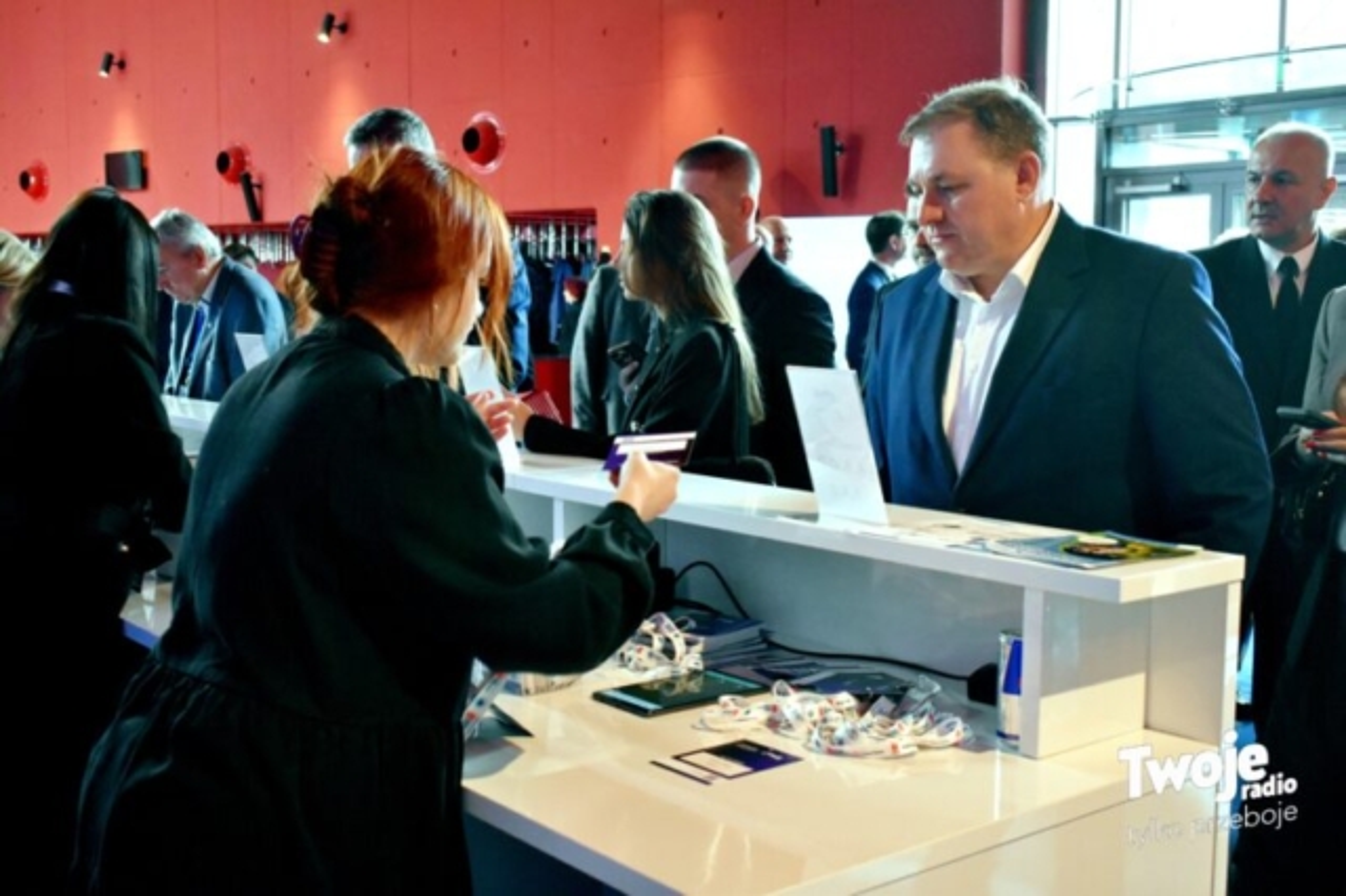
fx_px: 1513
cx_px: 673
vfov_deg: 33.0
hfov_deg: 47.9
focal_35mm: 40
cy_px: 448
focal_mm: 27
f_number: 4
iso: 3200
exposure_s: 1/160
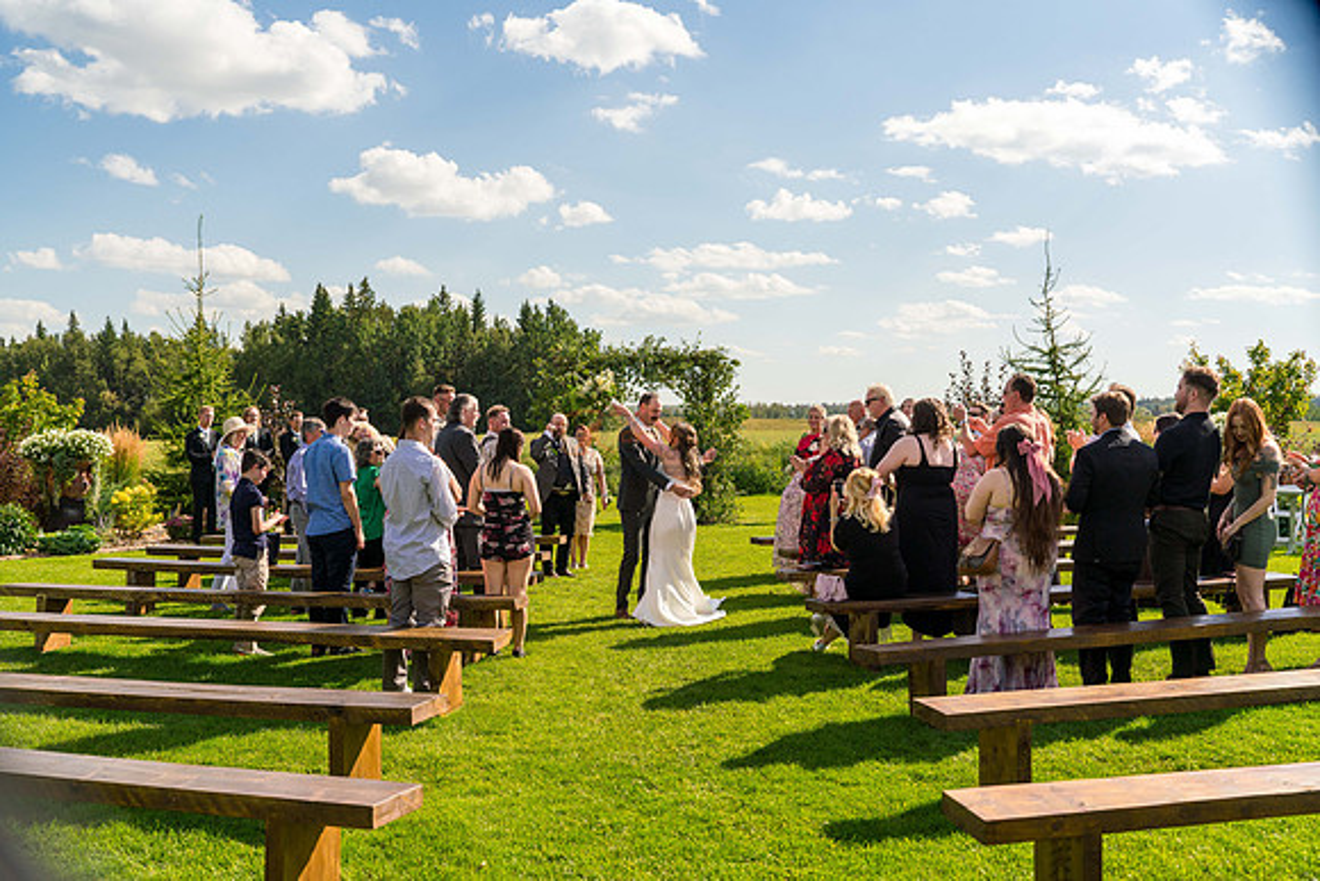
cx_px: 660
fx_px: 1284
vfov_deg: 37.9
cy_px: 440
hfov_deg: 54.4
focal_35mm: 35
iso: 400
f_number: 4.5
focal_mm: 35
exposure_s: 1/2500
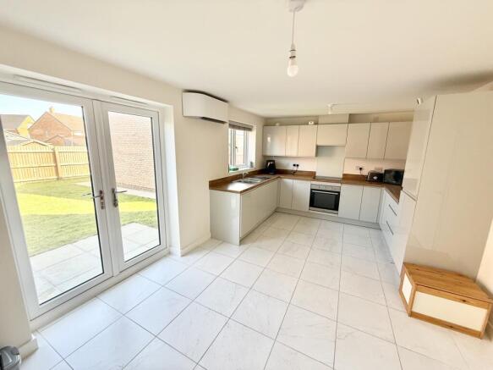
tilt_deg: -9.6
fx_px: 199
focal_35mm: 14
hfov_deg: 102.1
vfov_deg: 85.7
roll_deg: -1.8
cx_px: 246
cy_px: 185
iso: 80
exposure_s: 1/99
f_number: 2.2
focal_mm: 2.22
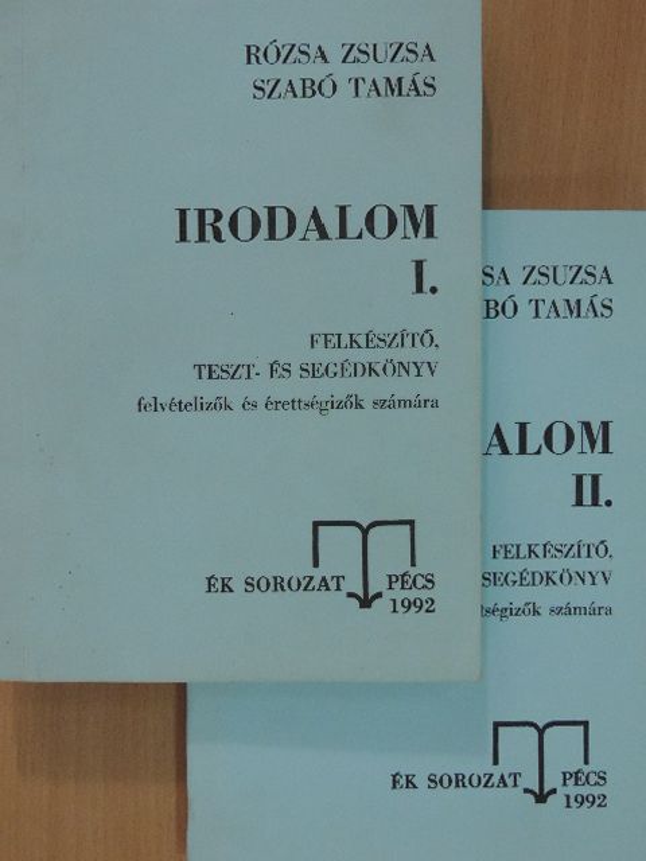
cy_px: 430
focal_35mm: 47
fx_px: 1169
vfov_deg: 40.4
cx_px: 323
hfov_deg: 30.9
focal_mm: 8.3
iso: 900
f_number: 3.5
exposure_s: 1/125
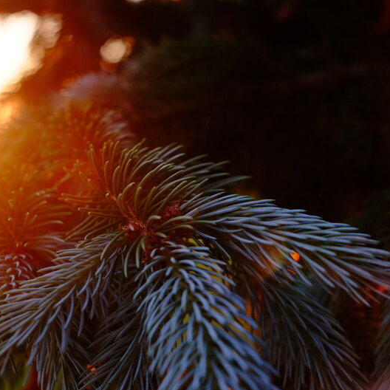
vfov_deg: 22.8
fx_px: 969
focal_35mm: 76
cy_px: 196
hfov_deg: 22.7
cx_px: 134
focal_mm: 39
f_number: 3.6
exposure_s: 1/125
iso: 800
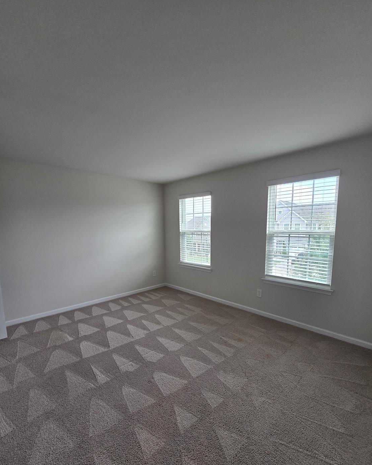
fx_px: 193
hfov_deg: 88.0
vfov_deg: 100.4
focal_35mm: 14
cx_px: 190
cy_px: 253
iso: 80
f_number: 2.2
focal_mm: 2.2
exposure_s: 1/120
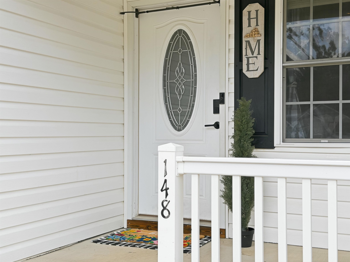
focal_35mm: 48
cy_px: 131
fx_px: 485
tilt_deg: -0.8
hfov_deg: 39.7
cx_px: 175
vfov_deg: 30.3
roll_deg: +0.1
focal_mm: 6.8
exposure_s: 1/2494
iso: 64
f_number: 1.8
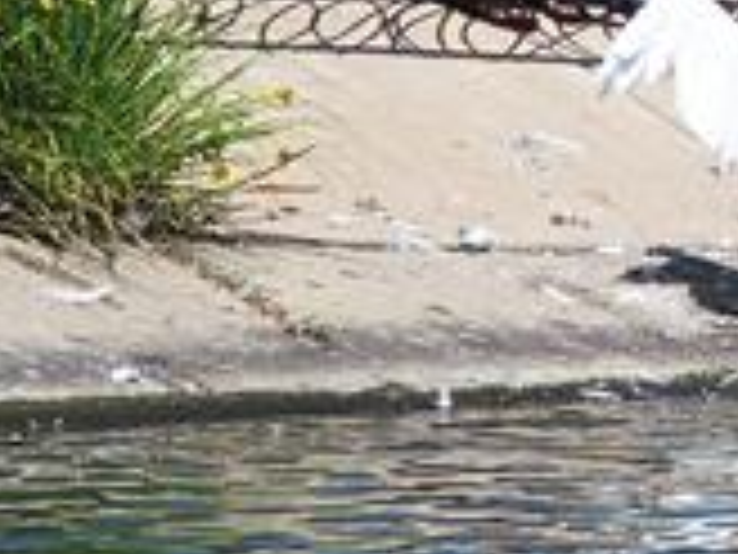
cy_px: -59
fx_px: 15585
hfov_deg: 2.7
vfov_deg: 2.0
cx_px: 855
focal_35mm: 731
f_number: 5.6
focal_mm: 64.3
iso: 100
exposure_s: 1/800
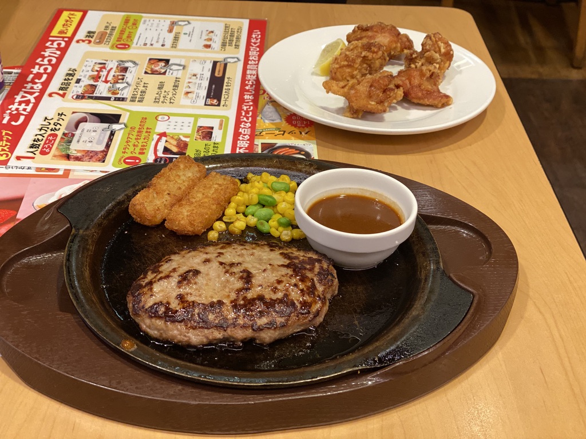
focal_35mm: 52
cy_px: 220
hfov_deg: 36.8
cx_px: 293
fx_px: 880
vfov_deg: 28.0
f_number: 2
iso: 125
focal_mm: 6
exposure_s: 1/50
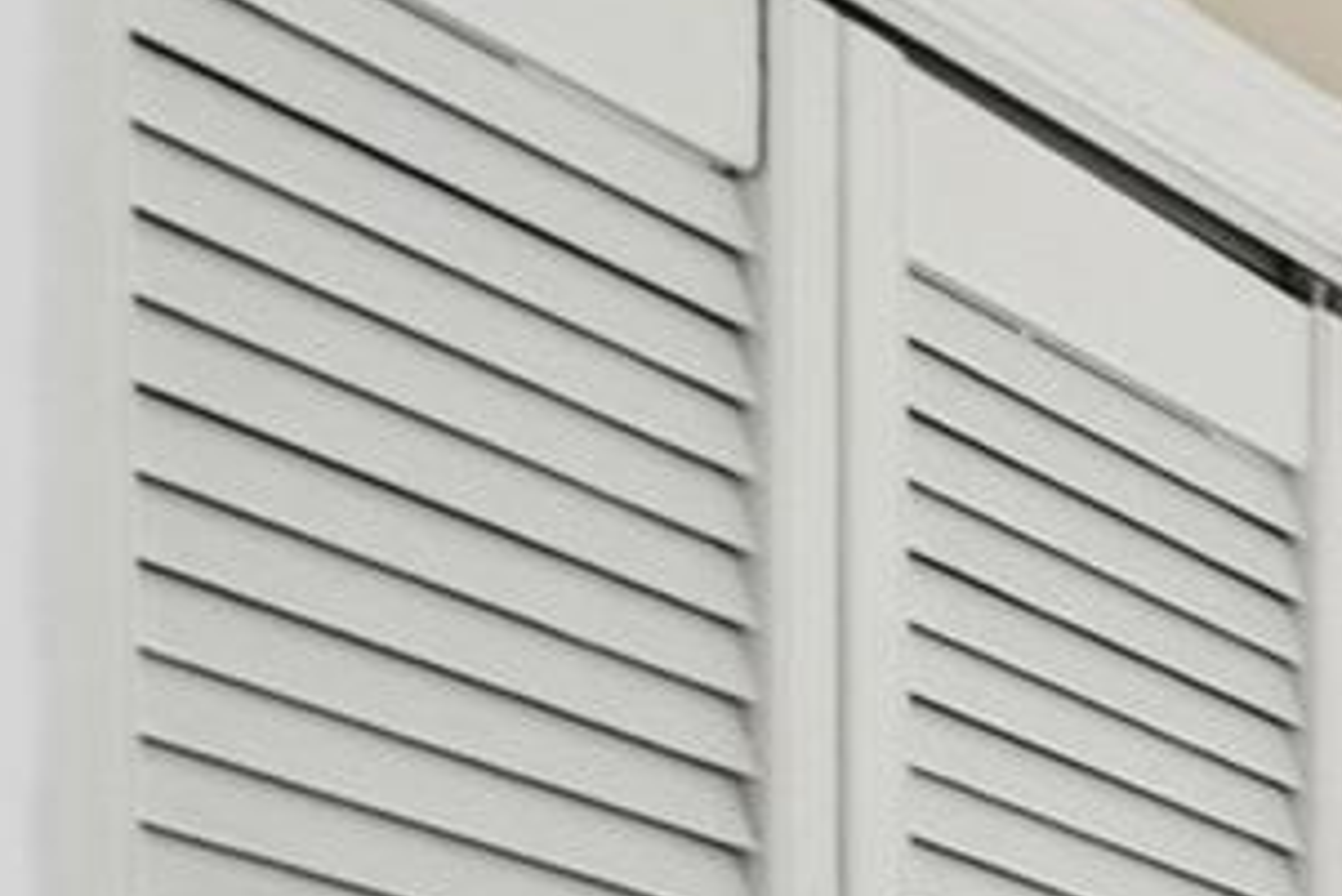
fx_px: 3804
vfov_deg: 11.1
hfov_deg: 11.0
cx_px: 4160
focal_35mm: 102
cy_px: 2204
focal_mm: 10
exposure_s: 1/200
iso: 100
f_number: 4.5
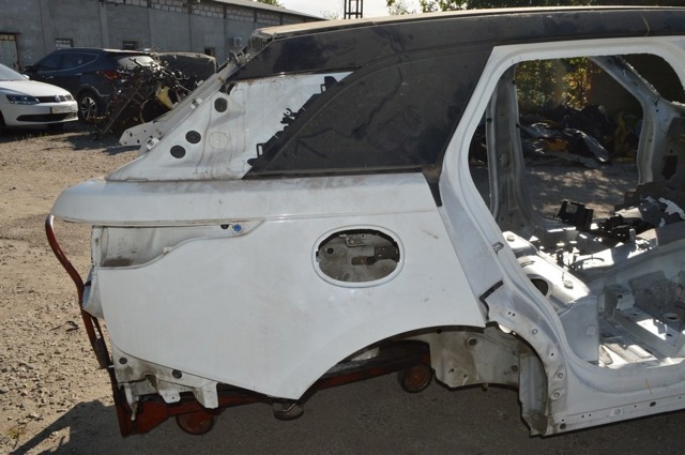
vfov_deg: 43.5
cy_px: 228
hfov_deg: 62.0
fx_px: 570
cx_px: 342
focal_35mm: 30
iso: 100
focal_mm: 20
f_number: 10
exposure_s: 1/200
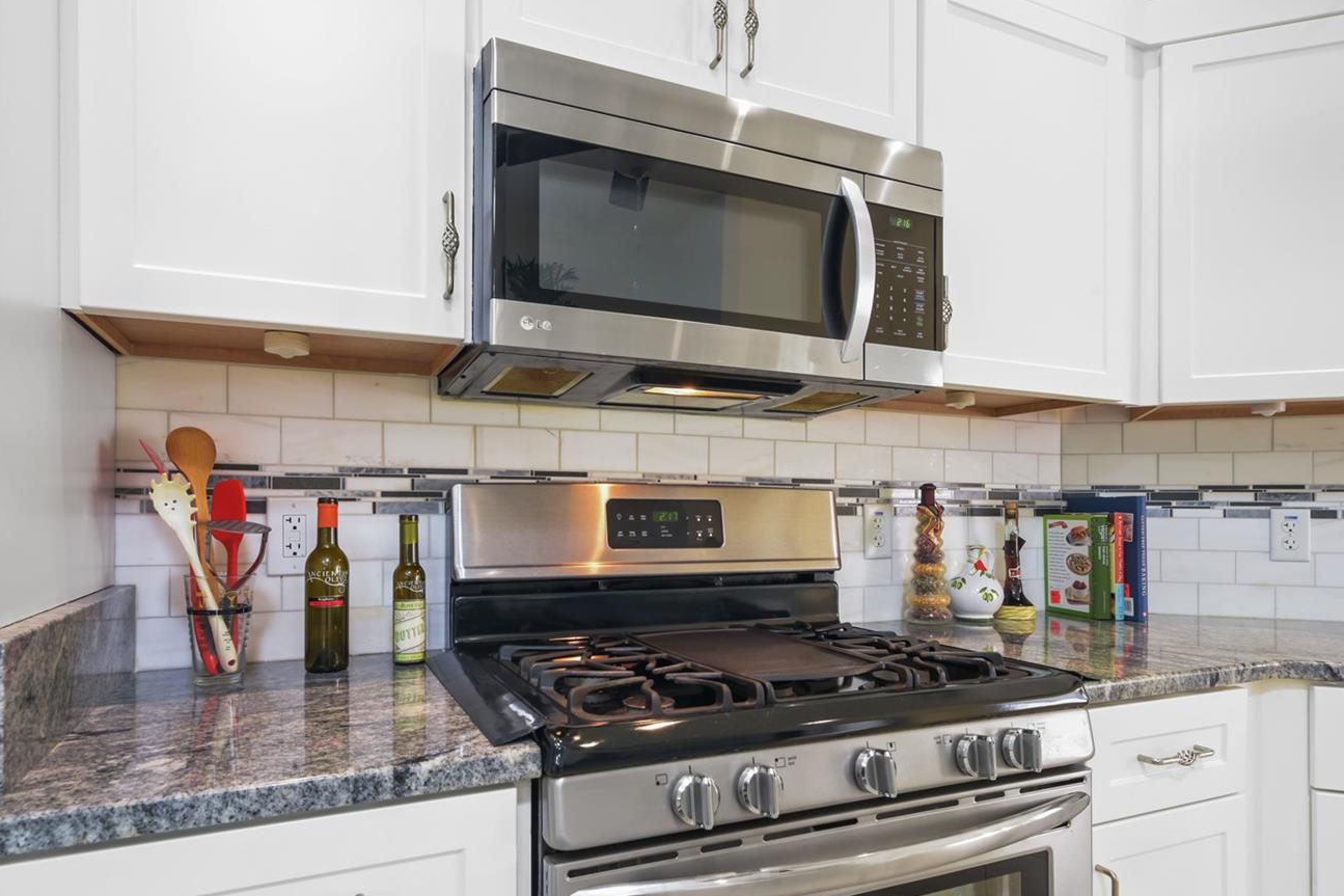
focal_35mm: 21
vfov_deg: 59.2
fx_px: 784
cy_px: 518
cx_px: 679
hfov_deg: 81.2
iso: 400
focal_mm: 17
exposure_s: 1/1.67
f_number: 9
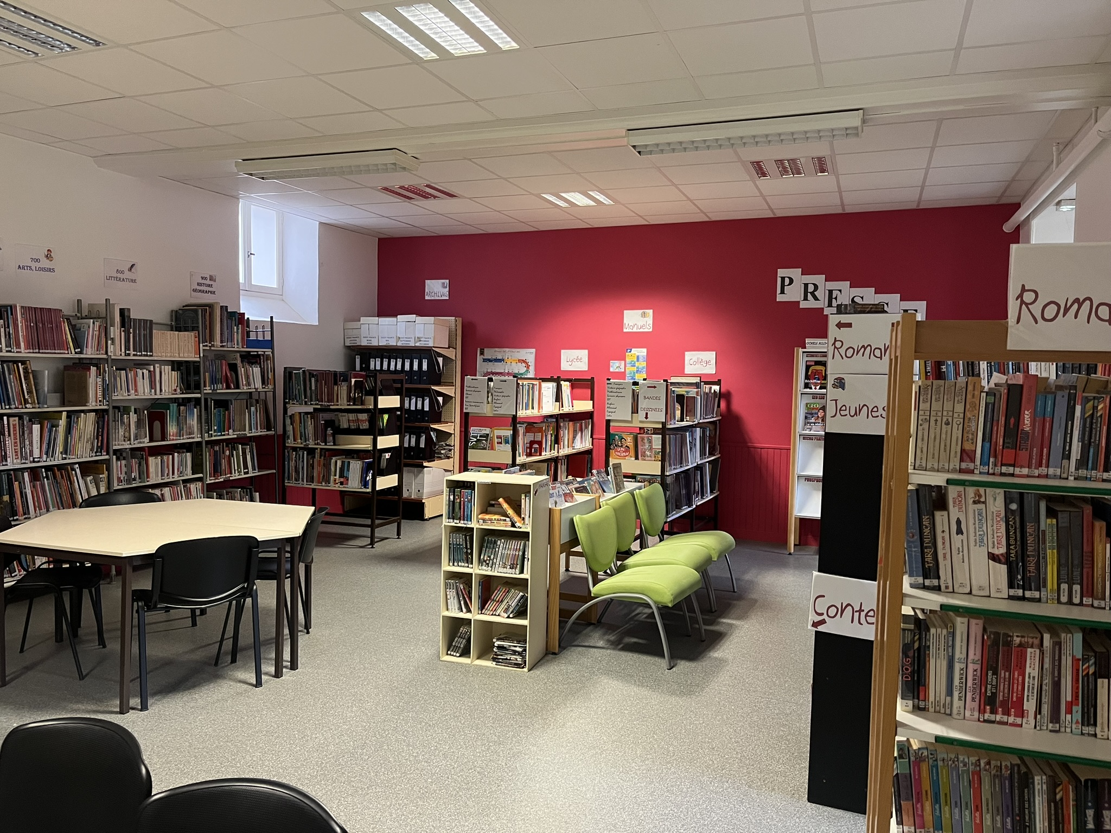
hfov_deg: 67.3
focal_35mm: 26
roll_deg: -0.4
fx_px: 834
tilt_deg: -2.9
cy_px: 416
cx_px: 556
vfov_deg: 53.1
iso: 250
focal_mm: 5.1
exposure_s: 1/50
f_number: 1.6
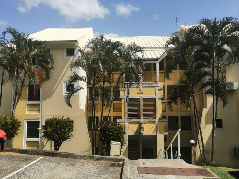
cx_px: 120
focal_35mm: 27
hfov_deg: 65.3
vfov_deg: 51.4
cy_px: 90
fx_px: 186
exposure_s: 1/1675
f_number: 1.8
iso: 50
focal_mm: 3.88
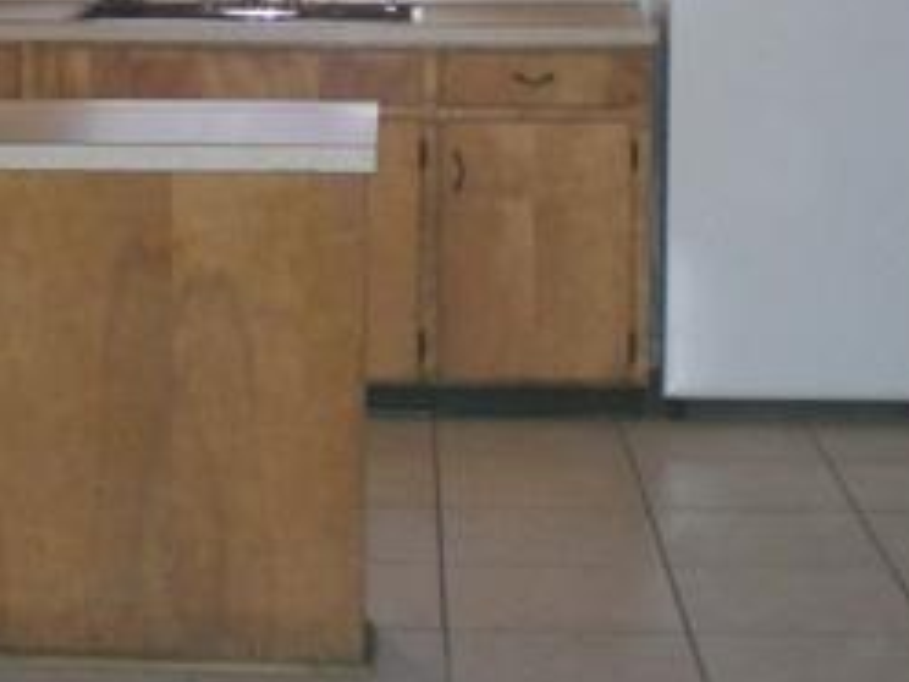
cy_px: 158
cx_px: 378
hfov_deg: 18.2
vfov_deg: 13.7
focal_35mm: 108
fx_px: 2836
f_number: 3.1
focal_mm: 6.3
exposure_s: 1/60
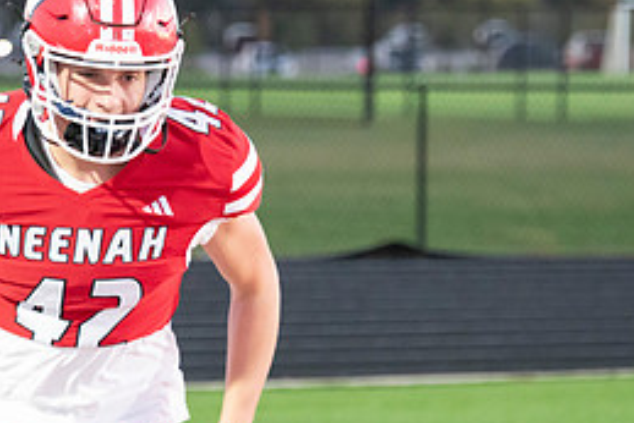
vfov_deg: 3.6
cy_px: 326
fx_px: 6713
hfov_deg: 5.4
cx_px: 218
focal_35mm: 381
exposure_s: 1/200
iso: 8000
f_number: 5.6
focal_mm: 170
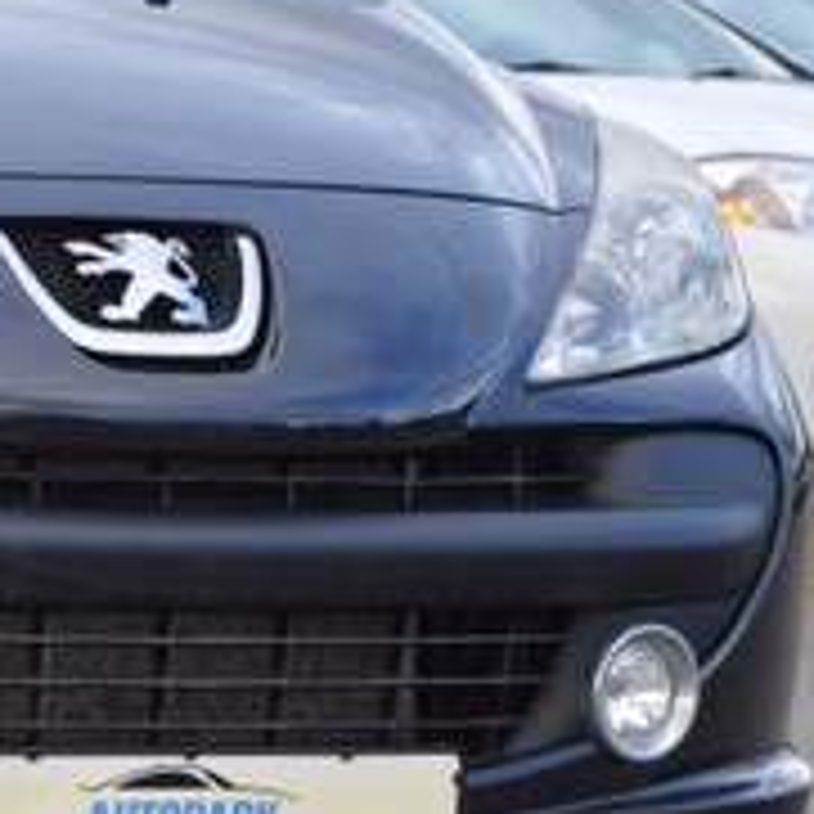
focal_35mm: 316
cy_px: 432
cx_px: -540
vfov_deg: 5.5
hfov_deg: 5.5
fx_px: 8407
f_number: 5.3
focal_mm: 70
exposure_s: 1/125
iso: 280
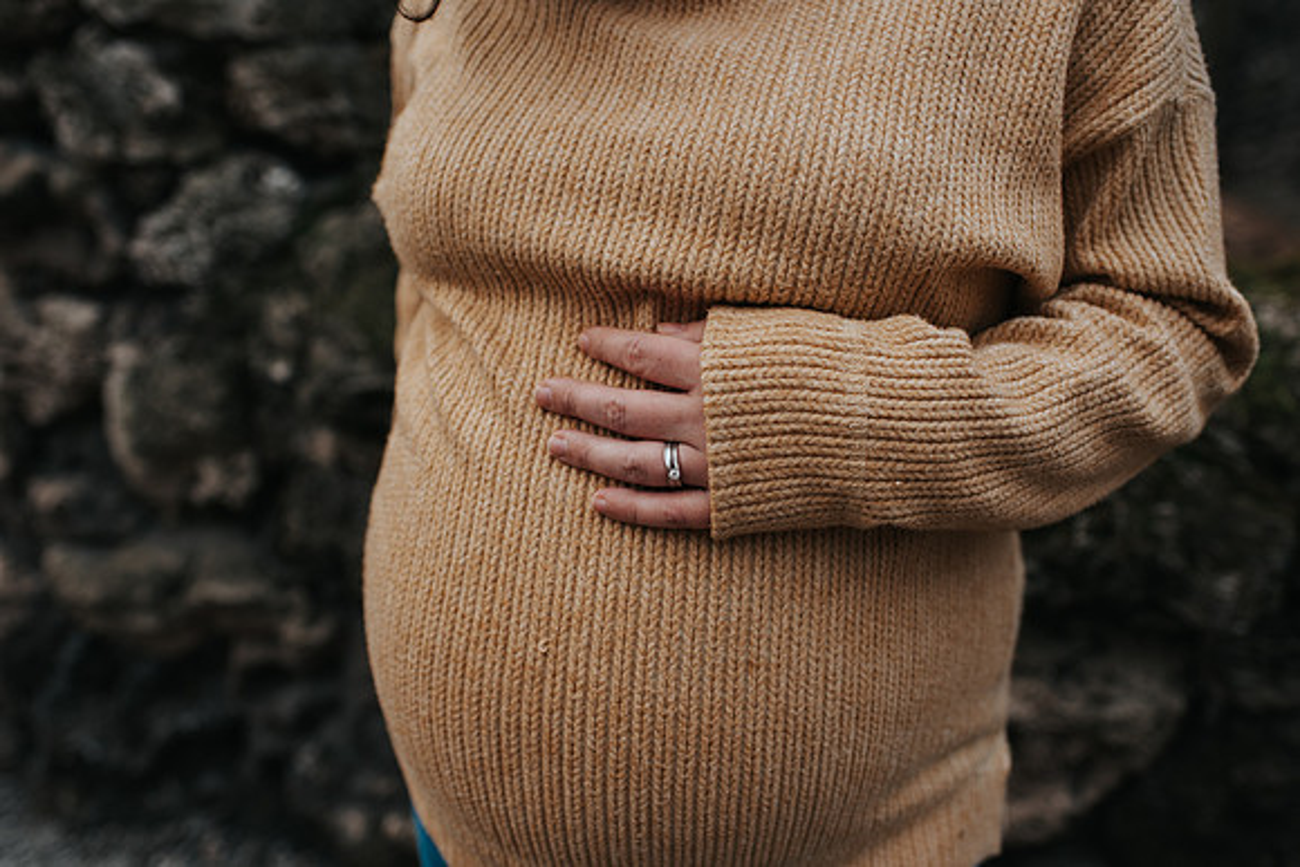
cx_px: 650
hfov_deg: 54.4
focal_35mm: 35
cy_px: 434
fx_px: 1264
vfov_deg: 37.9
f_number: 3.2
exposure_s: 1/400
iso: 250
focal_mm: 35
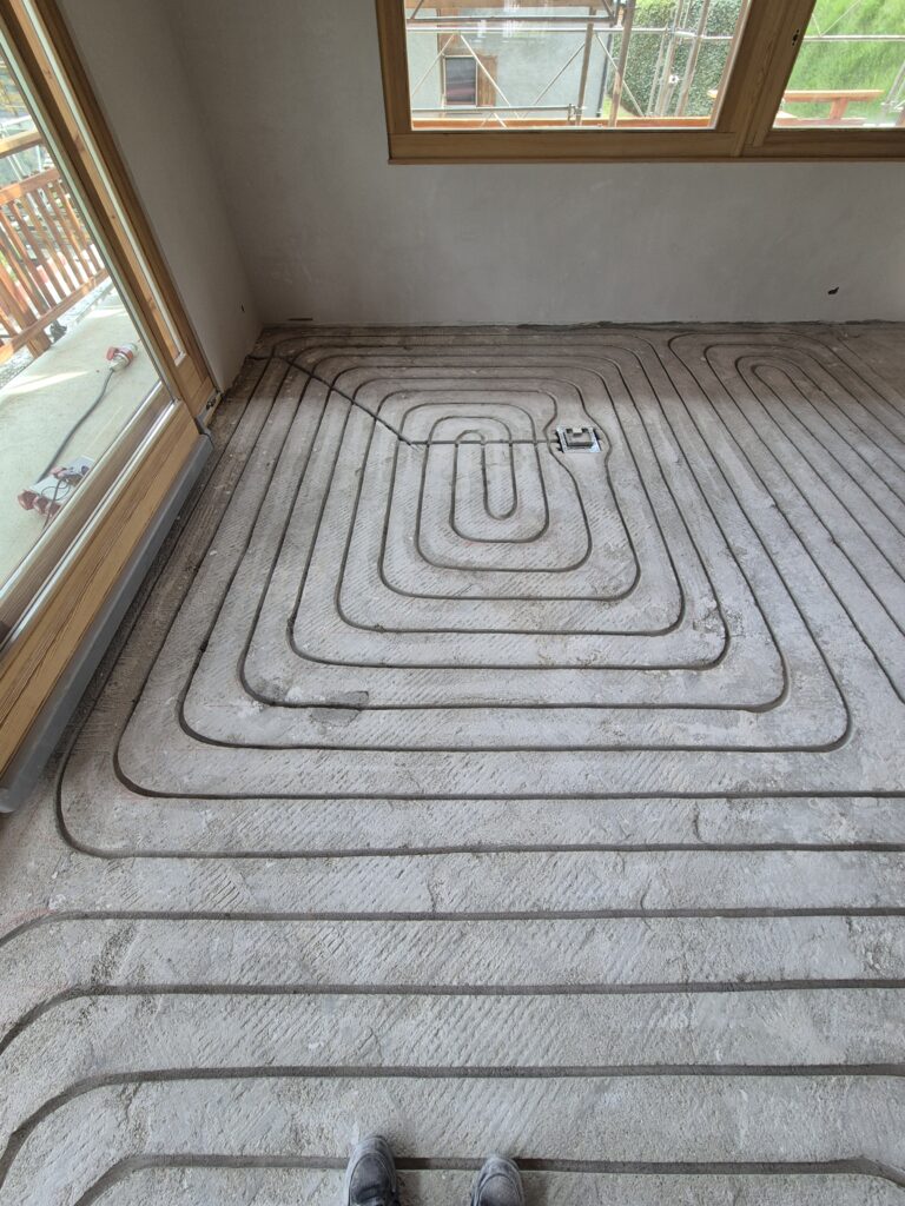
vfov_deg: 106.2
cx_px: 452
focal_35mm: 13
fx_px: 453
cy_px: 603
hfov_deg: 89.9
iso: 64
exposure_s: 1/100
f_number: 2.2
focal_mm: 2.2
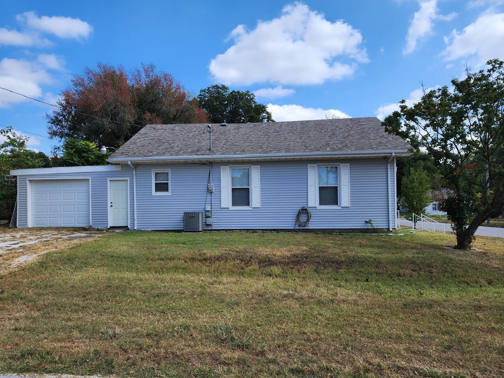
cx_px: 244
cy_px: 196
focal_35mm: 24
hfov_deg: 71.6
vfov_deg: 56.8
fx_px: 349
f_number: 1.8
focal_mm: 6.4
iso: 12
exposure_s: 1/927
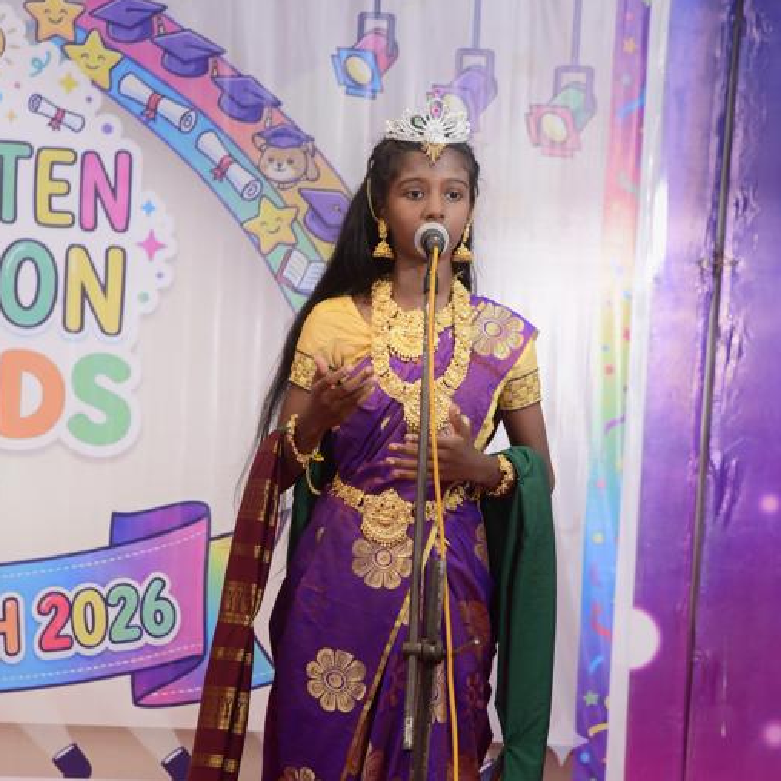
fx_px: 3446
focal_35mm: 135
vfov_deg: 12.9
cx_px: 389
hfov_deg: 12.9
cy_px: 512
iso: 1600
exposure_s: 1/125
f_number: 8
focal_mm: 105
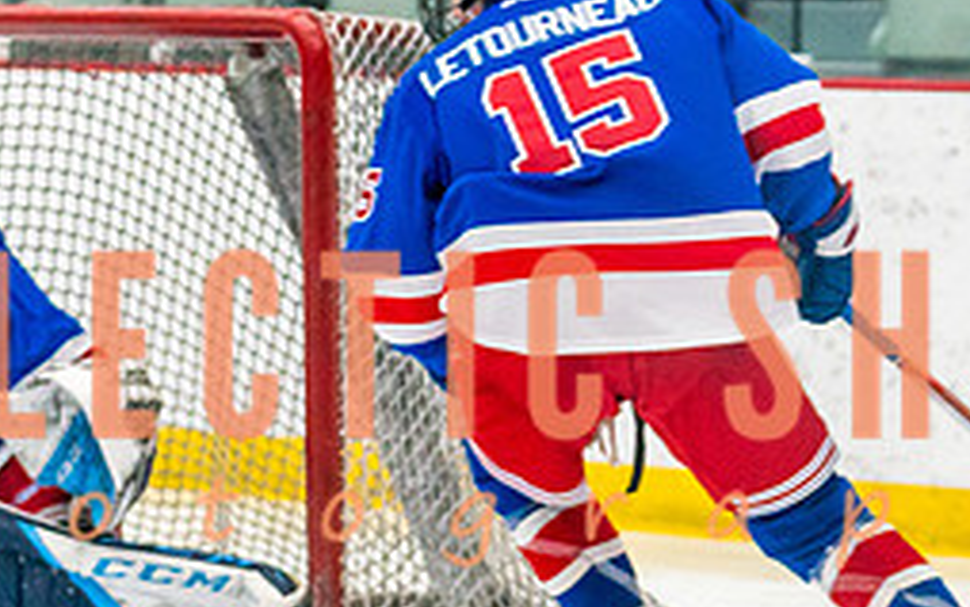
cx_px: 585
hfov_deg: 5.7
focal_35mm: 367
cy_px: 417
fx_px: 9706
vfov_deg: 3.6
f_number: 2.8
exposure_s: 1/1000
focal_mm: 100
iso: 3200
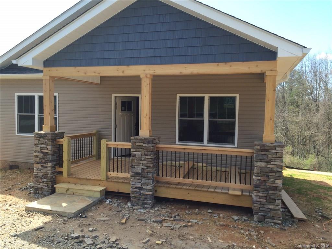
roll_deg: +0.4
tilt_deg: -0.1
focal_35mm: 29
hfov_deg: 61.7
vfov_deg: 48.2
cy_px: 124
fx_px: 278
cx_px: 166
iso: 32
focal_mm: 4.15
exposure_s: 1/651
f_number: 2.2
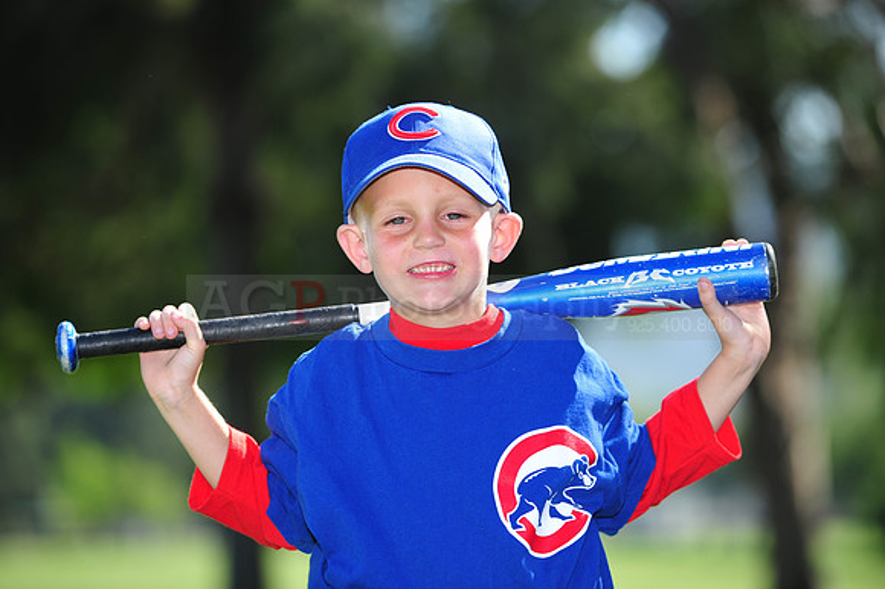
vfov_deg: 6.9
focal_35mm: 200
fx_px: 4914
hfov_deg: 10.3
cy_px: 294
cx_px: 442
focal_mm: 200
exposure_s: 1/640
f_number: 4.5
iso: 200
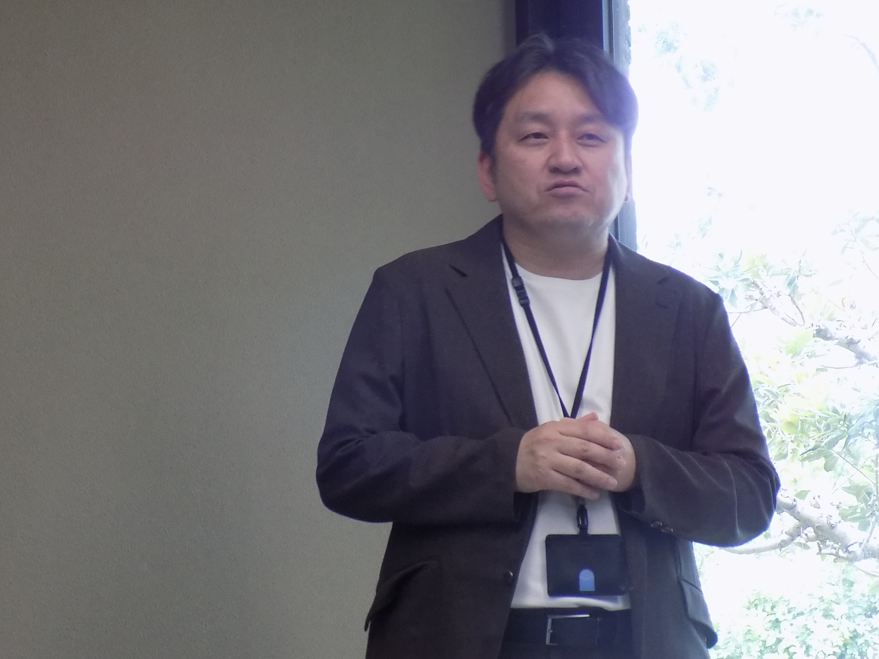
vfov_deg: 9.6
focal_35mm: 154
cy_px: 330
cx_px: 440
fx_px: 3911
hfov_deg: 12.8
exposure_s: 1/30
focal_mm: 27.3
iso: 400
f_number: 5.2
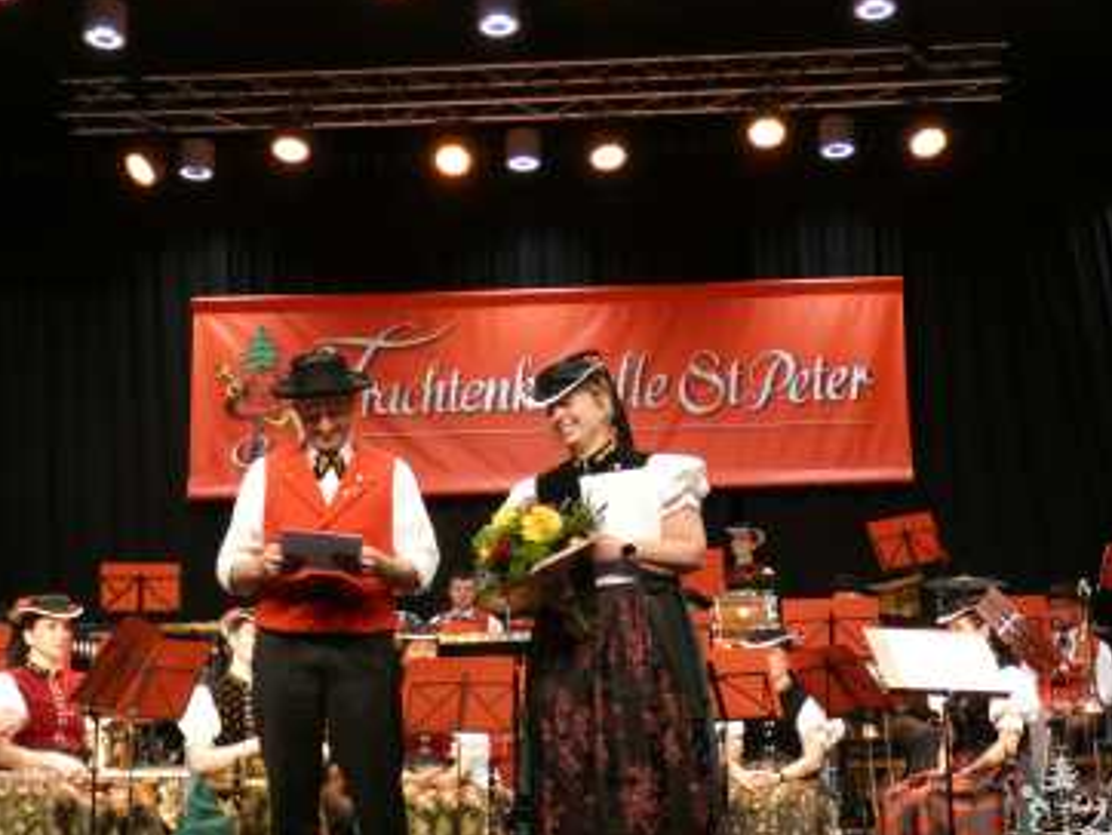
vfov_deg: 27.6
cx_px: 534
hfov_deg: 36.1
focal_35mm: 53
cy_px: 442
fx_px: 1704
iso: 800
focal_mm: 8.6
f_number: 3.8
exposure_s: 1/80
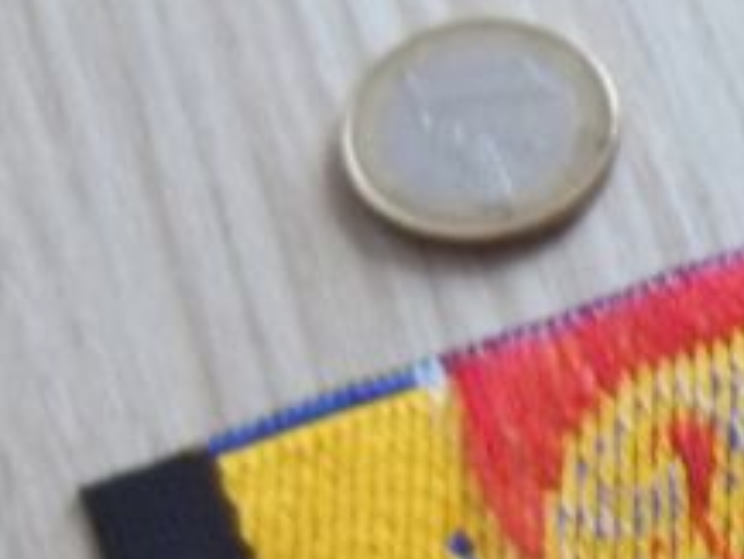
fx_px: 2774
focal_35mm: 129
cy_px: 542
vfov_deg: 11.4
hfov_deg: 13.6
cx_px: 1375
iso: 160
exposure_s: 1/10
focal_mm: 5.05
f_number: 3.5
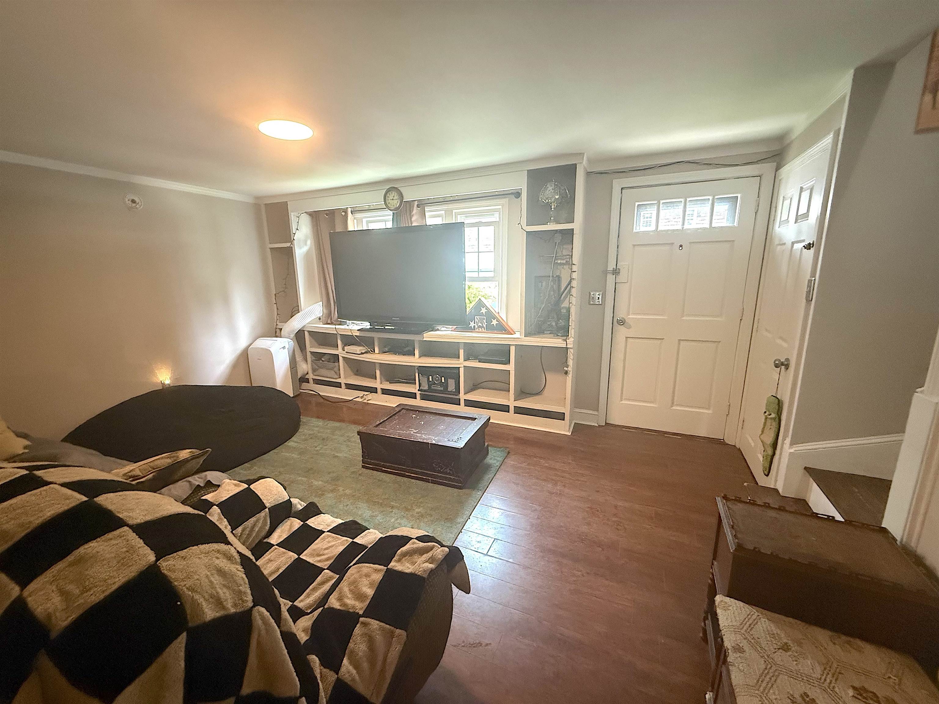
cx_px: 470
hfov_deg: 102.1
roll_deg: +1.3
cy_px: 352
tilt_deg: -11.6
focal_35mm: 14
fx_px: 380
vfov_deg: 85.7
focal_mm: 2.22
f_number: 2.2
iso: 1000
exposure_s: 1/40
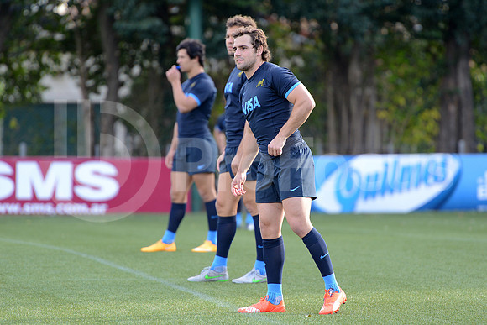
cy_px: 162
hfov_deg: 7.6
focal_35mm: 270
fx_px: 3653
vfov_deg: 5.1
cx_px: 244
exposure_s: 1/400
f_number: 4
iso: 800
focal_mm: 270
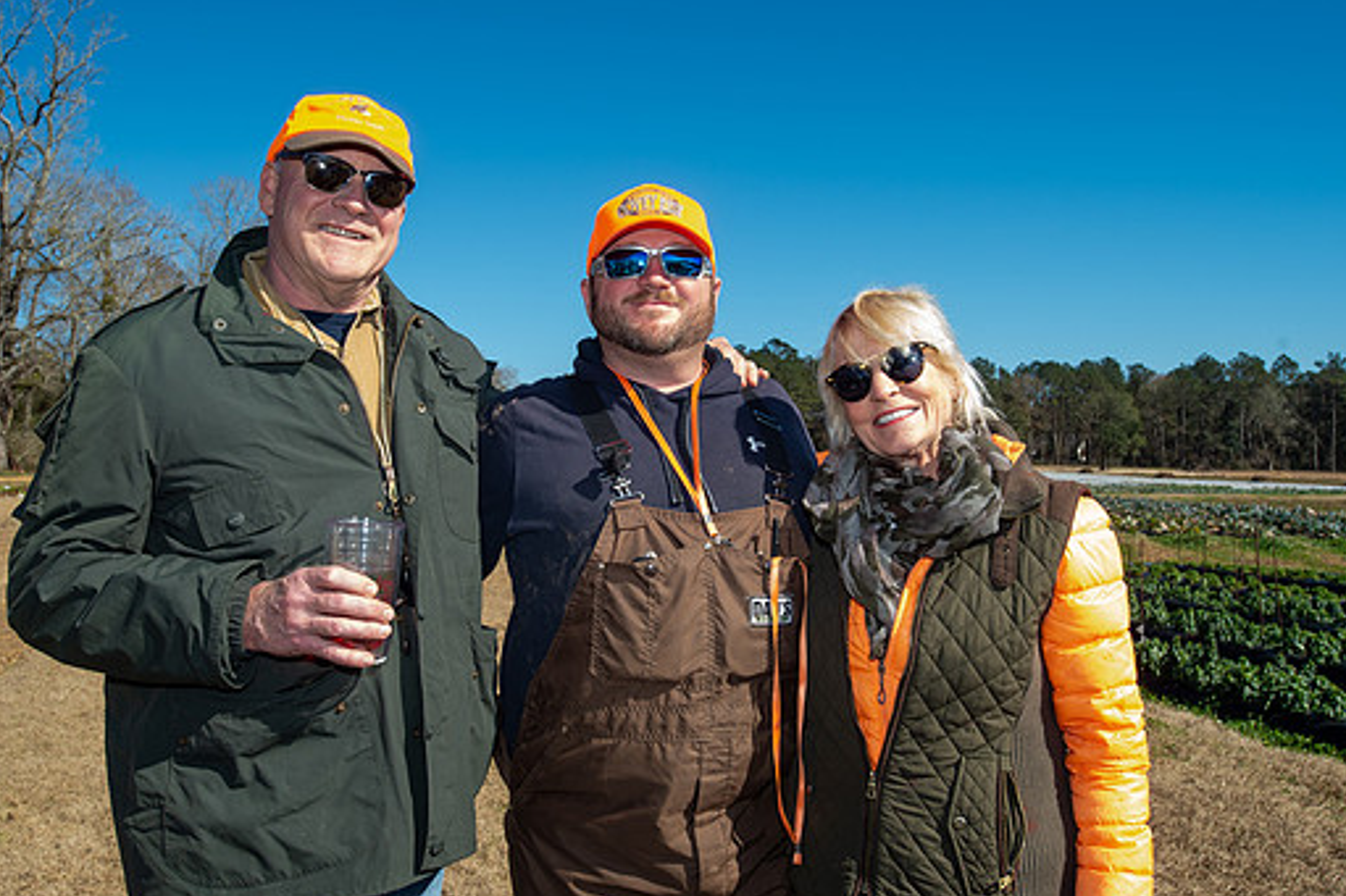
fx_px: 1271
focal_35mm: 34
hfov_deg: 55.8
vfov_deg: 38.9
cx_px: 634
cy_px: 431
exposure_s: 1/200
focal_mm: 30
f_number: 8
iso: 200
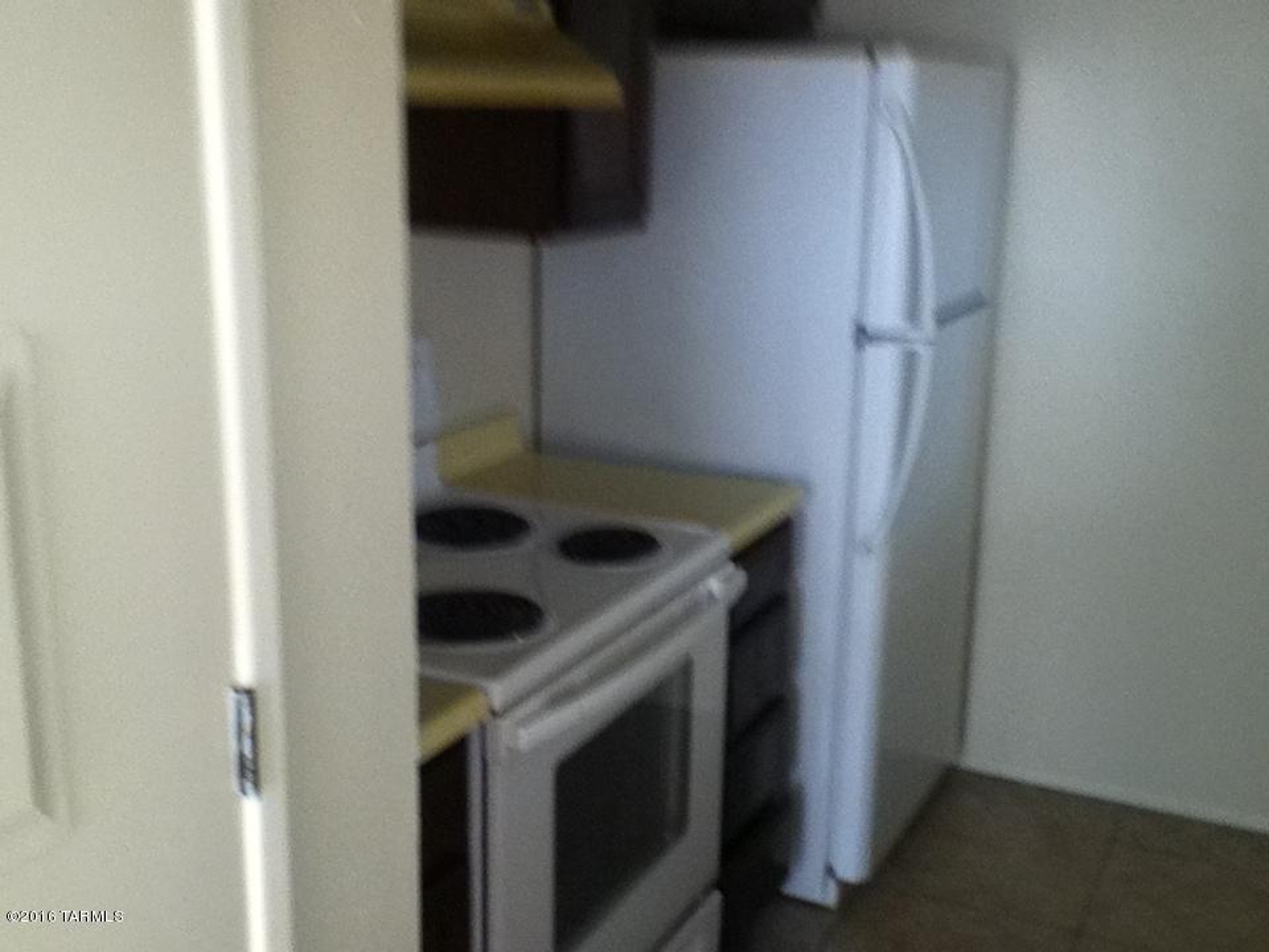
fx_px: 1173
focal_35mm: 32
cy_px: 476
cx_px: 634
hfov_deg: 56.8
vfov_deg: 44.2
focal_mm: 3.85
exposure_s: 1/40
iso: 100
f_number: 2.4
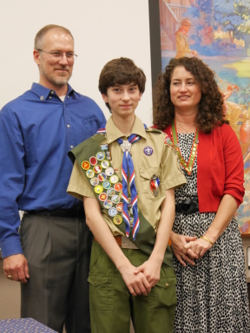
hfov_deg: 14.8
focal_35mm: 100
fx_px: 963
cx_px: 122
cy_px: 179
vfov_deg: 19.6
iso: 3200
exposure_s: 1/80
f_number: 4.9
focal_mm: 46
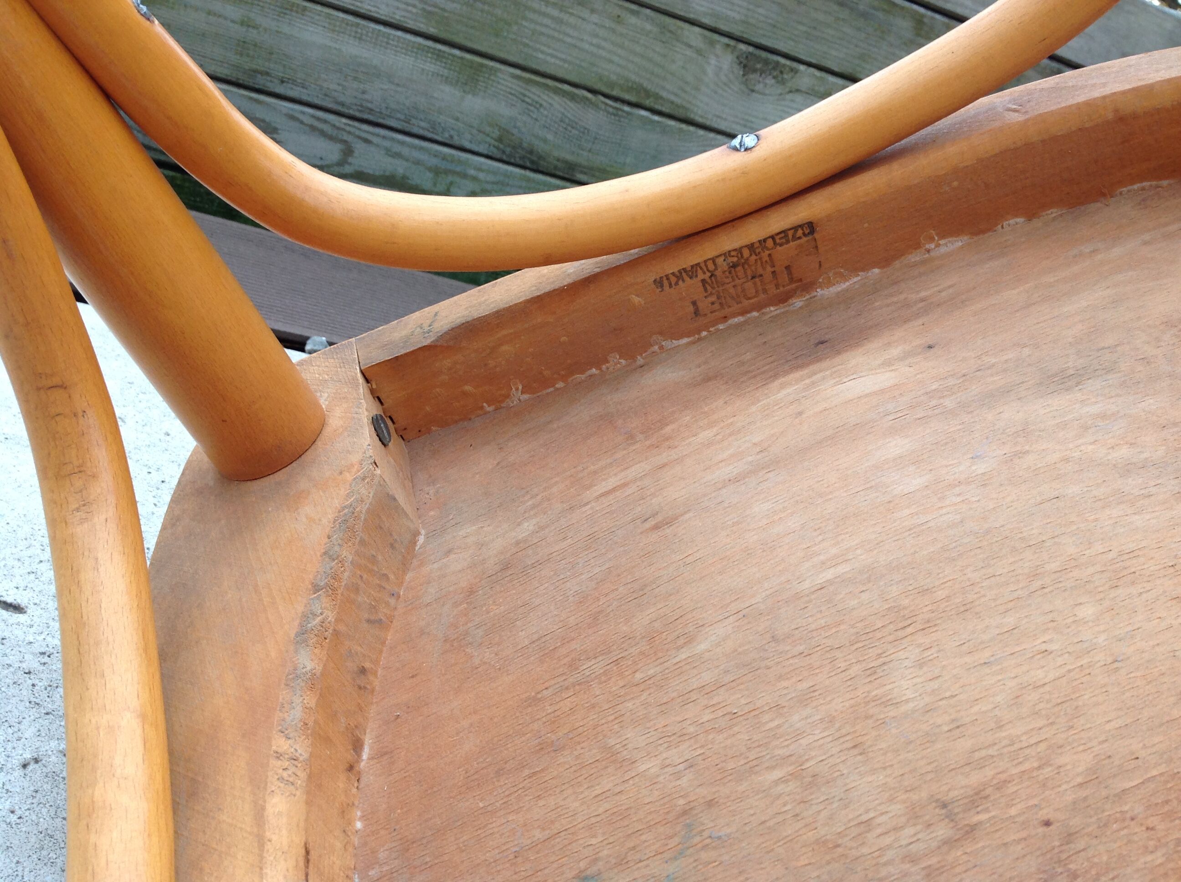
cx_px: 590
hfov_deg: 52.7
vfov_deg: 40.6
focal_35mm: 35
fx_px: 1192
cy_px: 441
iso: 50
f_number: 2.4
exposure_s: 1/20
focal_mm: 4.28
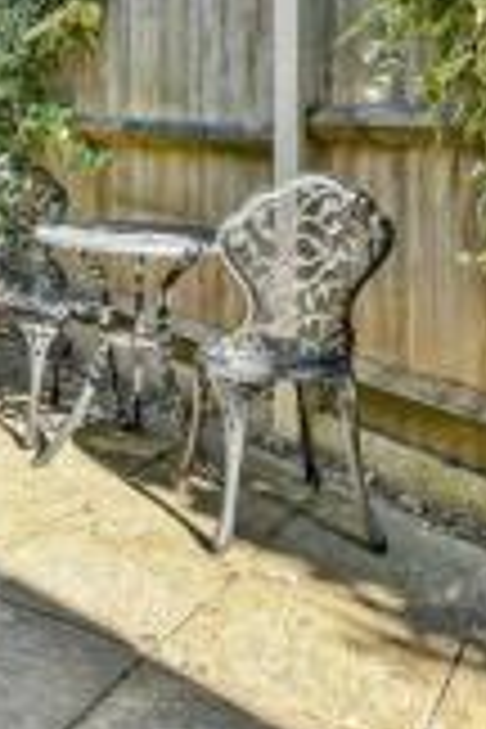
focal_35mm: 44
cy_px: 97
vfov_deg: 41.6
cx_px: 0
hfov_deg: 28.6
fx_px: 891
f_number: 8
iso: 160
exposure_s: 1/25
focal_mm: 10
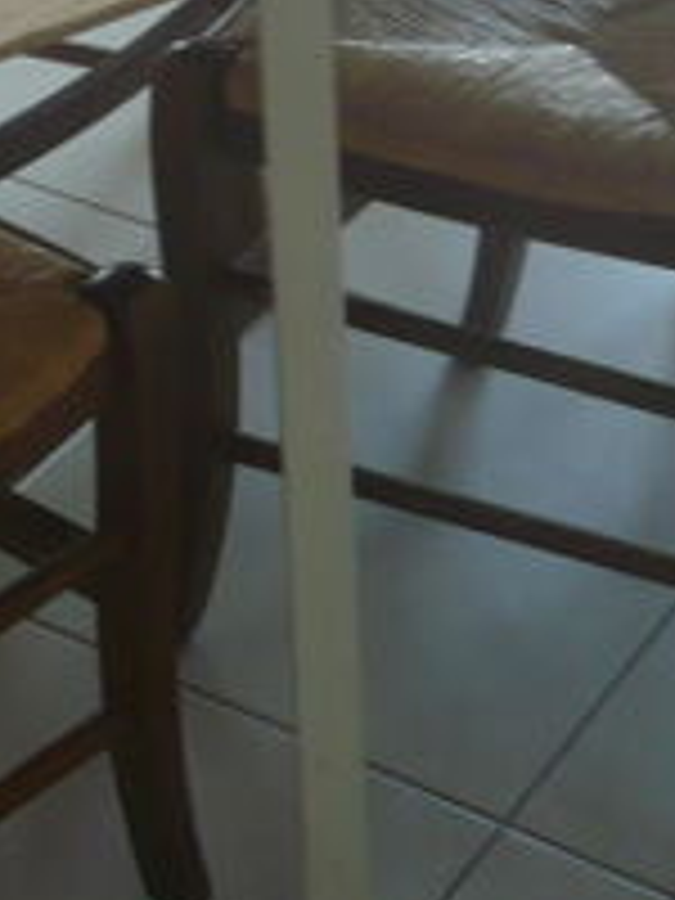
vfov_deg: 17.2
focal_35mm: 112
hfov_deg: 13.0
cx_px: -9
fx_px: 2912
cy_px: 32
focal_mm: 5.8
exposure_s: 1/30
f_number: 2.8
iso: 100
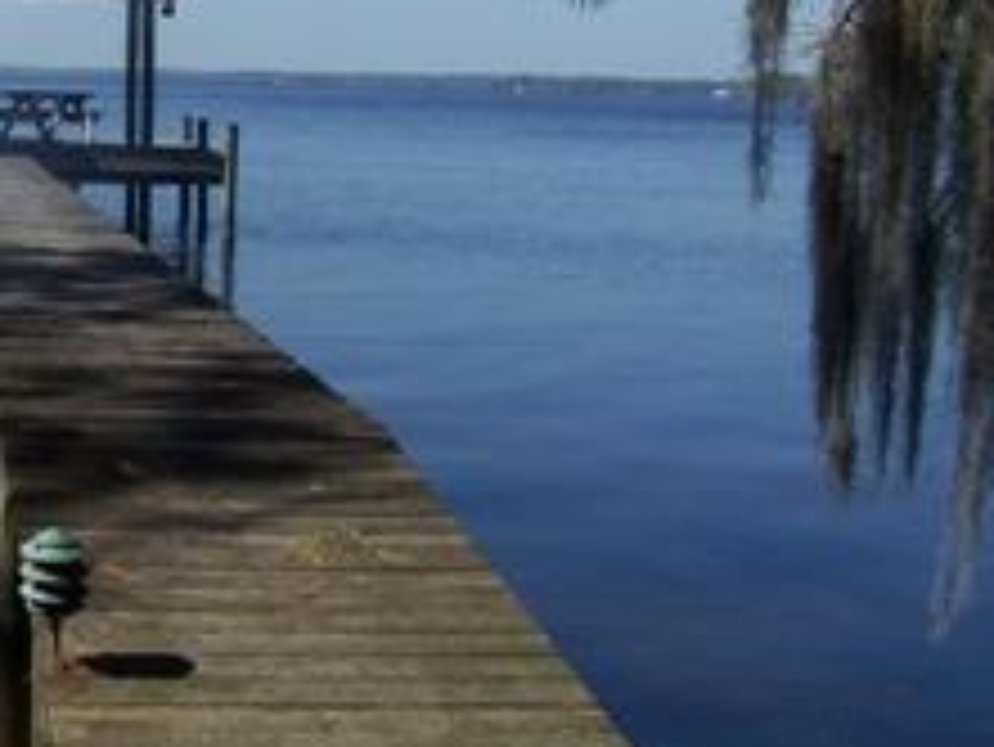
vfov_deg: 19.0
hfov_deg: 24.4
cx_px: 58
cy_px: 166
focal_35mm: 77
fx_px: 2212
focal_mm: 6.3
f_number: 5.6
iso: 80
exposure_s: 1/500
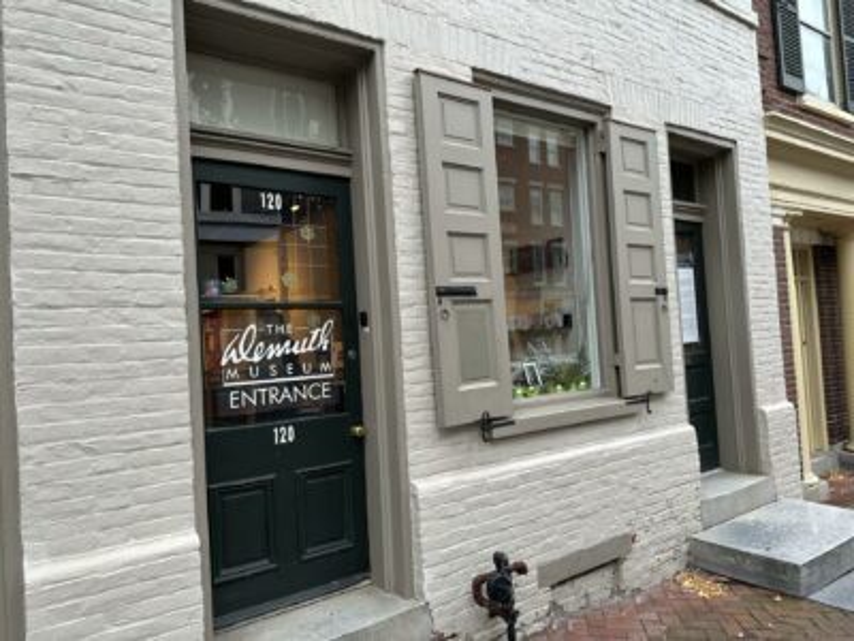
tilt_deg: +1.7
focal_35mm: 24
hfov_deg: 71.6
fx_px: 592
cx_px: 427
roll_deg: +3.7
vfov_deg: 56.8
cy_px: 320
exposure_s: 1/164
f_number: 1.78
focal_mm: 6.86
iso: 64
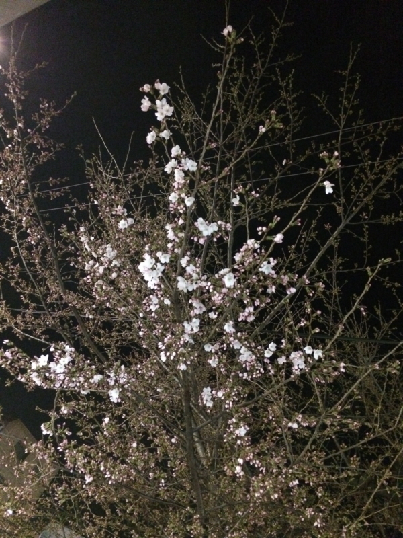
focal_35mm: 30
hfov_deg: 46.8
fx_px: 466
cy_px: 269
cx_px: 202
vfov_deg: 60.0
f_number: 2.2
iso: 1000
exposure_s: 1/15
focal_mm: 4.12
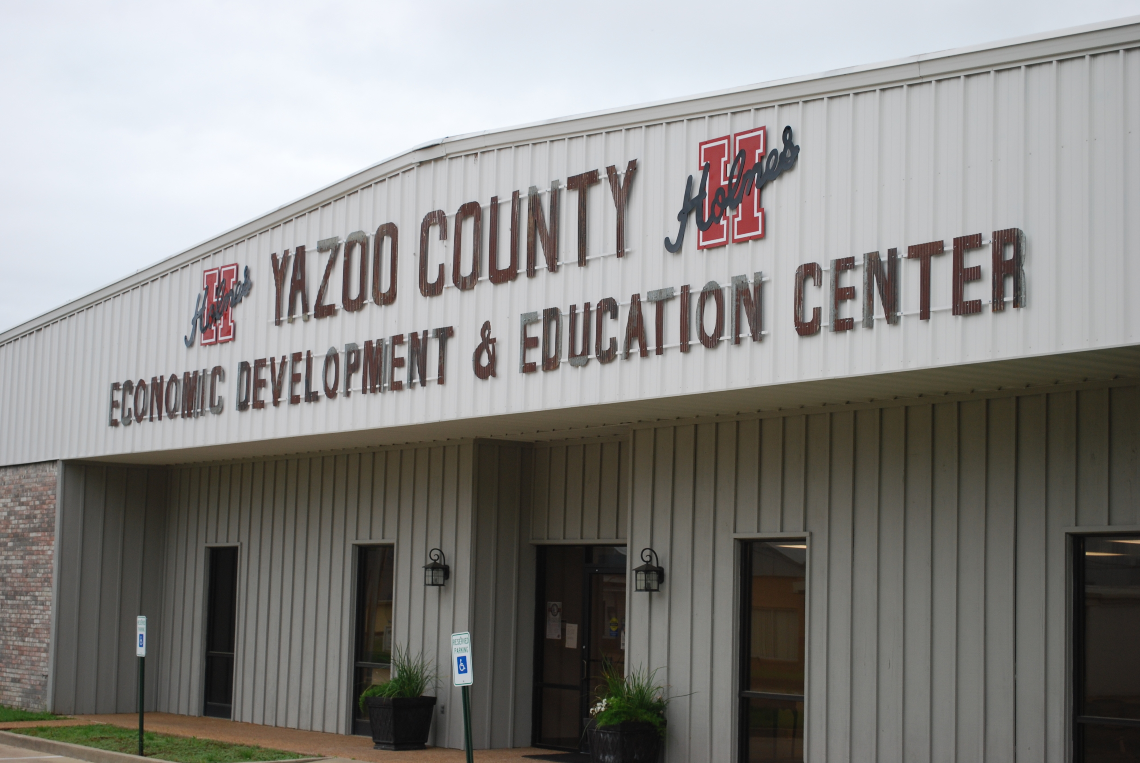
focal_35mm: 60
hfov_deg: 33.4
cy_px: 382
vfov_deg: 22.7
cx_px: 570
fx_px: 1902
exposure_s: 1/125
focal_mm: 40
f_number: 5.6
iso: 200
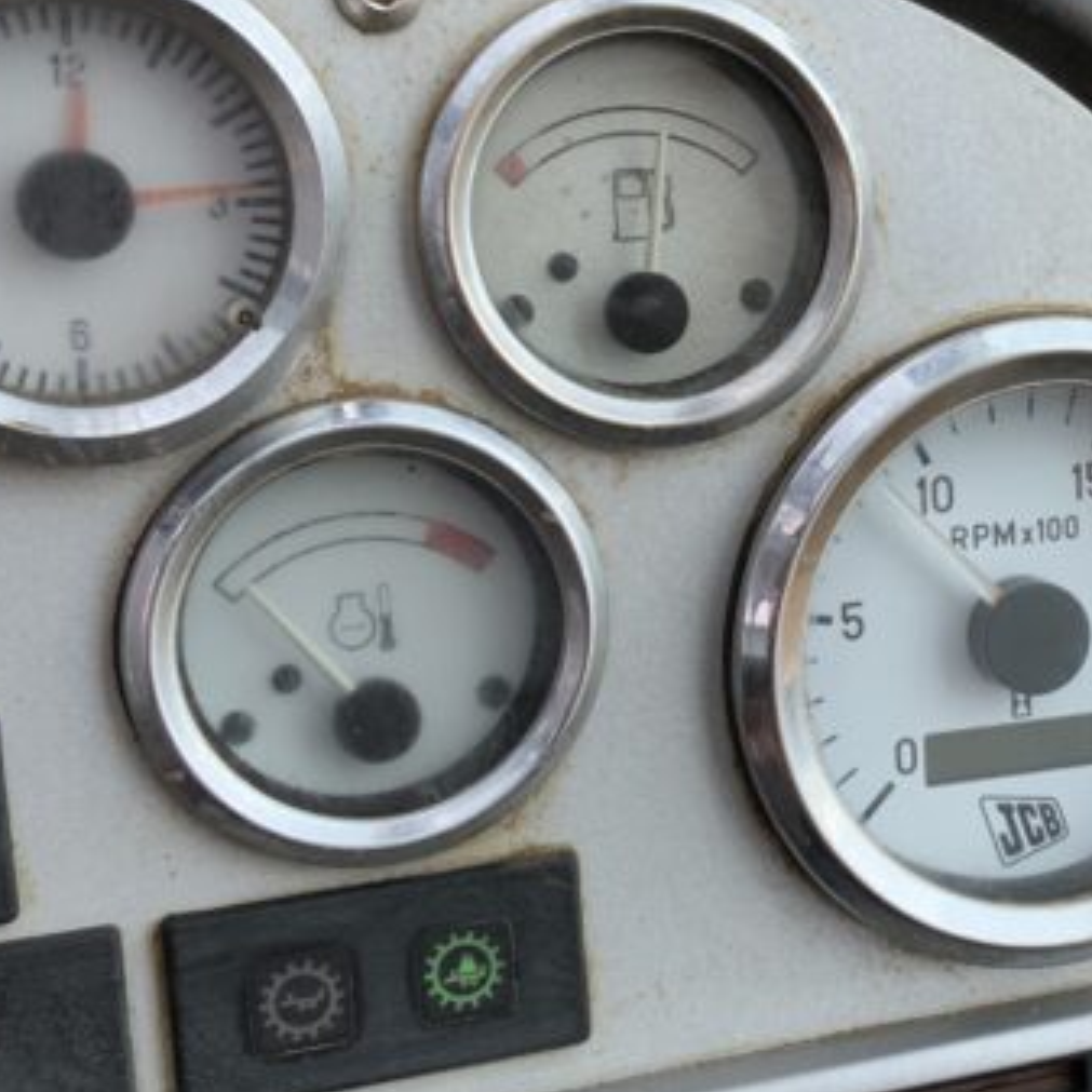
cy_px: 483
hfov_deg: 21.5
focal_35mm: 78
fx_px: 2784
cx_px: 1043
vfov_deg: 22.2
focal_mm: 3
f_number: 1.8
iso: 16
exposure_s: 1/291
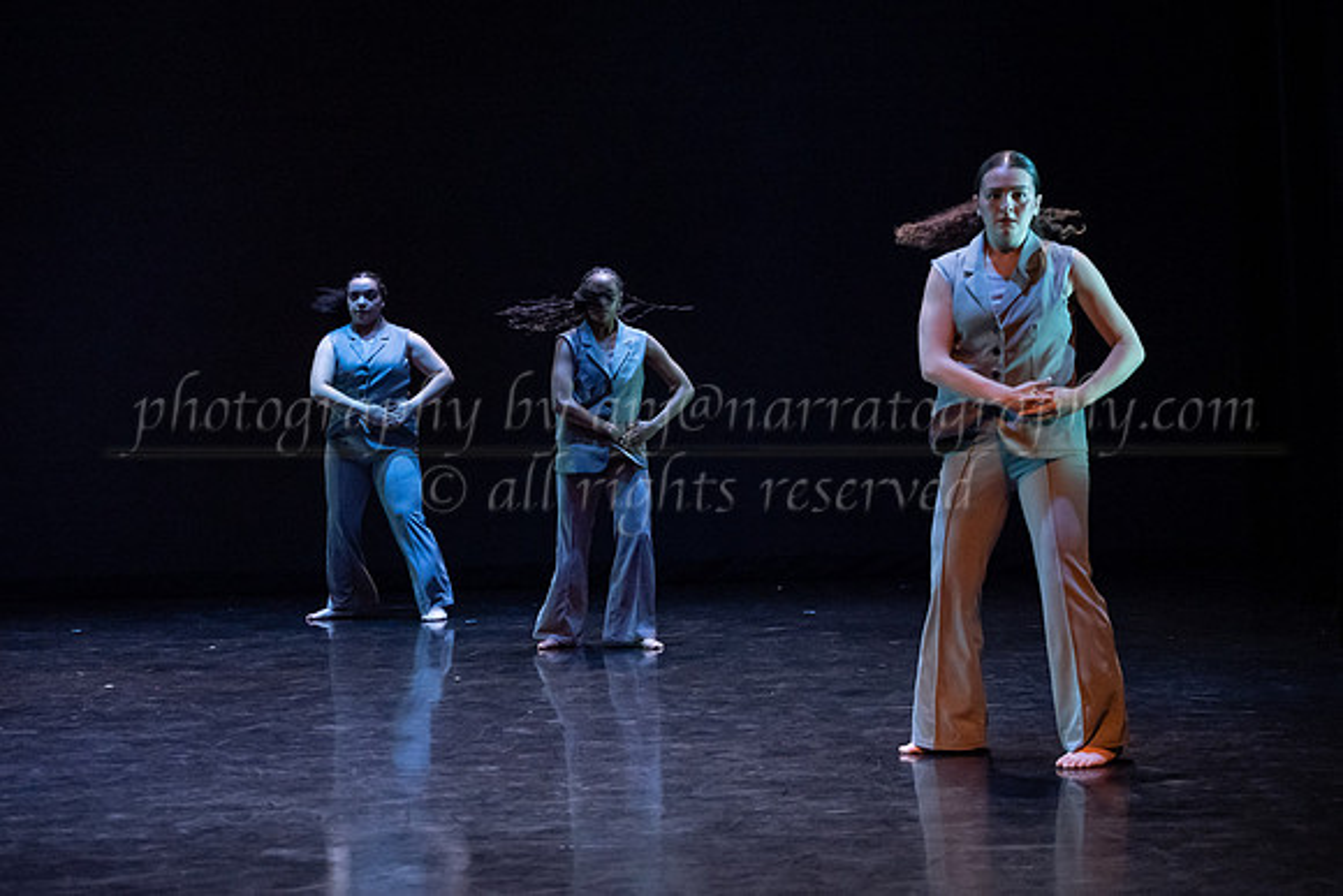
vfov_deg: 16.4
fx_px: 3100
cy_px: 437
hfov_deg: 24.4
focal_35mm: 83
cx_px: 606
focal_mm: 75
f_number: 3.5
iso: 4000
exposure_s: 1/320
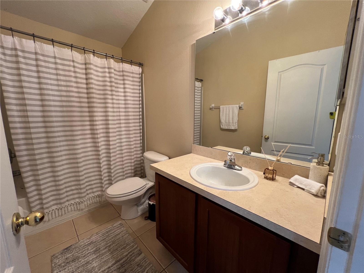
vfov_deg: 89.9
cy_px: 136
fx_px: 137
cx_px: 182
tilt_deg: -8.3
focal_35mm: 13
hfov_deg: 106.2
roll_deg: +0.3
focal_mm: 1.57
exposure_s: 1/60
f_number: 1.8
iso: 160
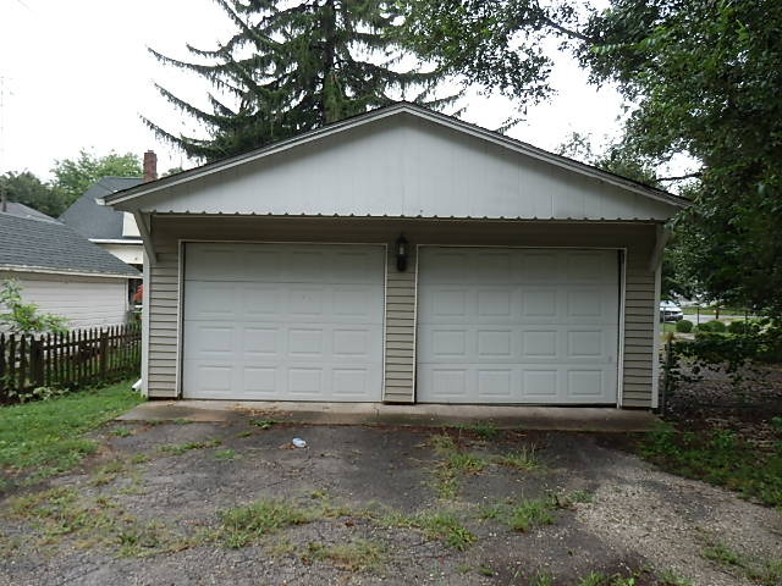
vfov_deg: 54.9
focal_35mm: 25
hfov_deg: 69.4
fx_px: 565
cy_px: 293
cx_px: 391
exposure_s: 1/125
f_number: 3
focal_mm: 4.5
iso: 80
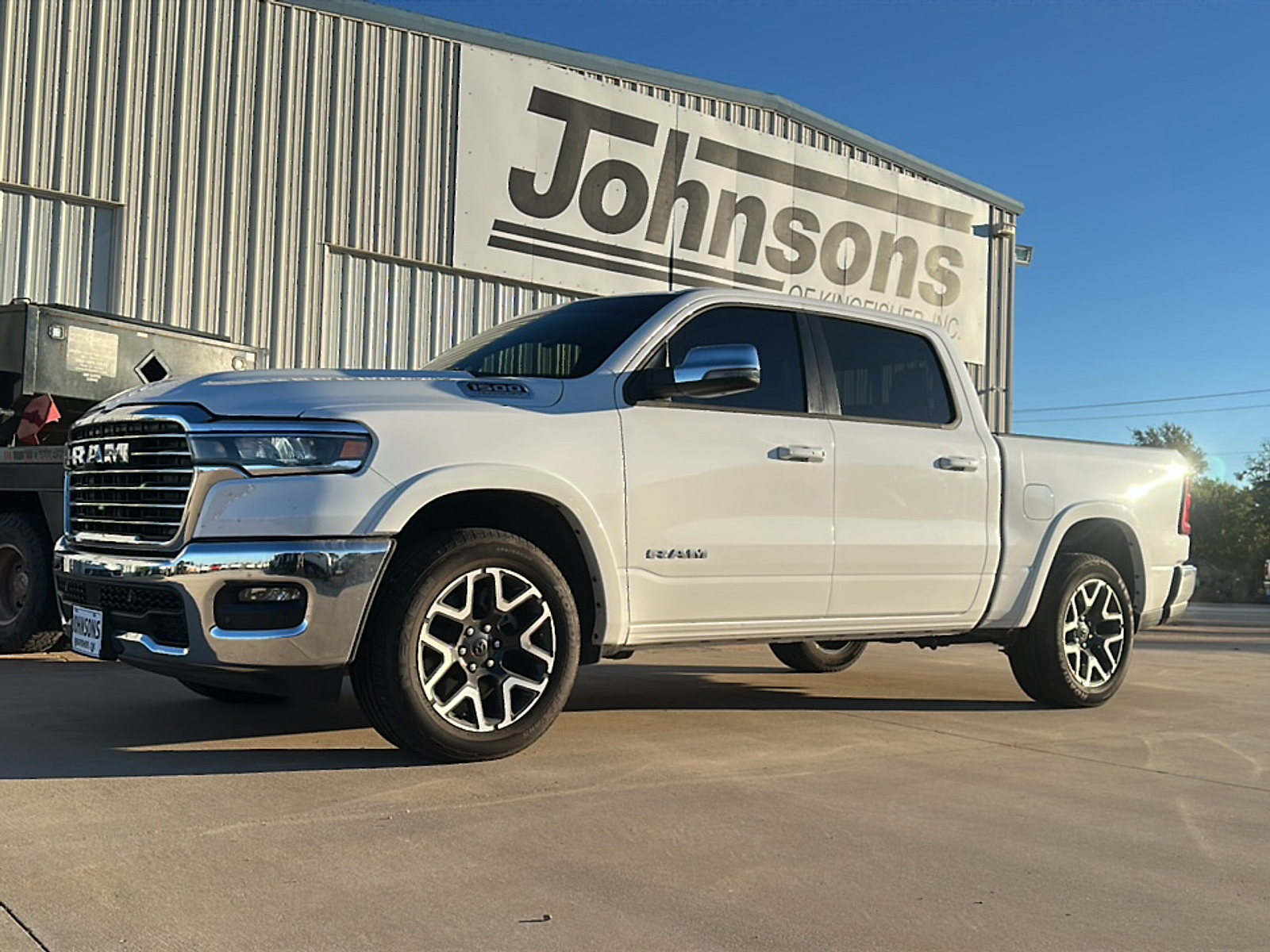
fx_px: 1064
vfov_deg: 48.2
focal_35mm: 29
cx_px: 635
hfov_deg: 61.7
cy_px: 476
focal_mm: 6.86
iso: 80
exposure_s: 1/5051
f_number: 1.78
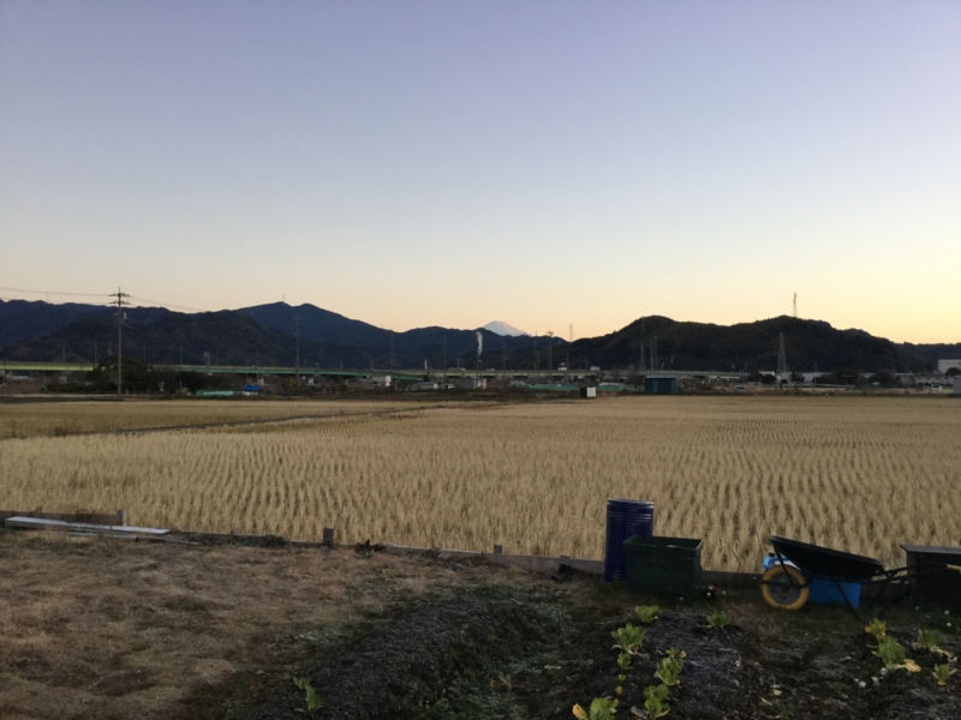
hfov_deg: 58.4
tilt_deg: +2.0
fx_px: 861
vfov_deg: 45.4
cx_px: 480
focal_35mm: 31
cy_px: 360
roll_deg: +0.3
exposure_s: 1/40
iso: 25
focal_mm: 3.3
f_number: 2.4
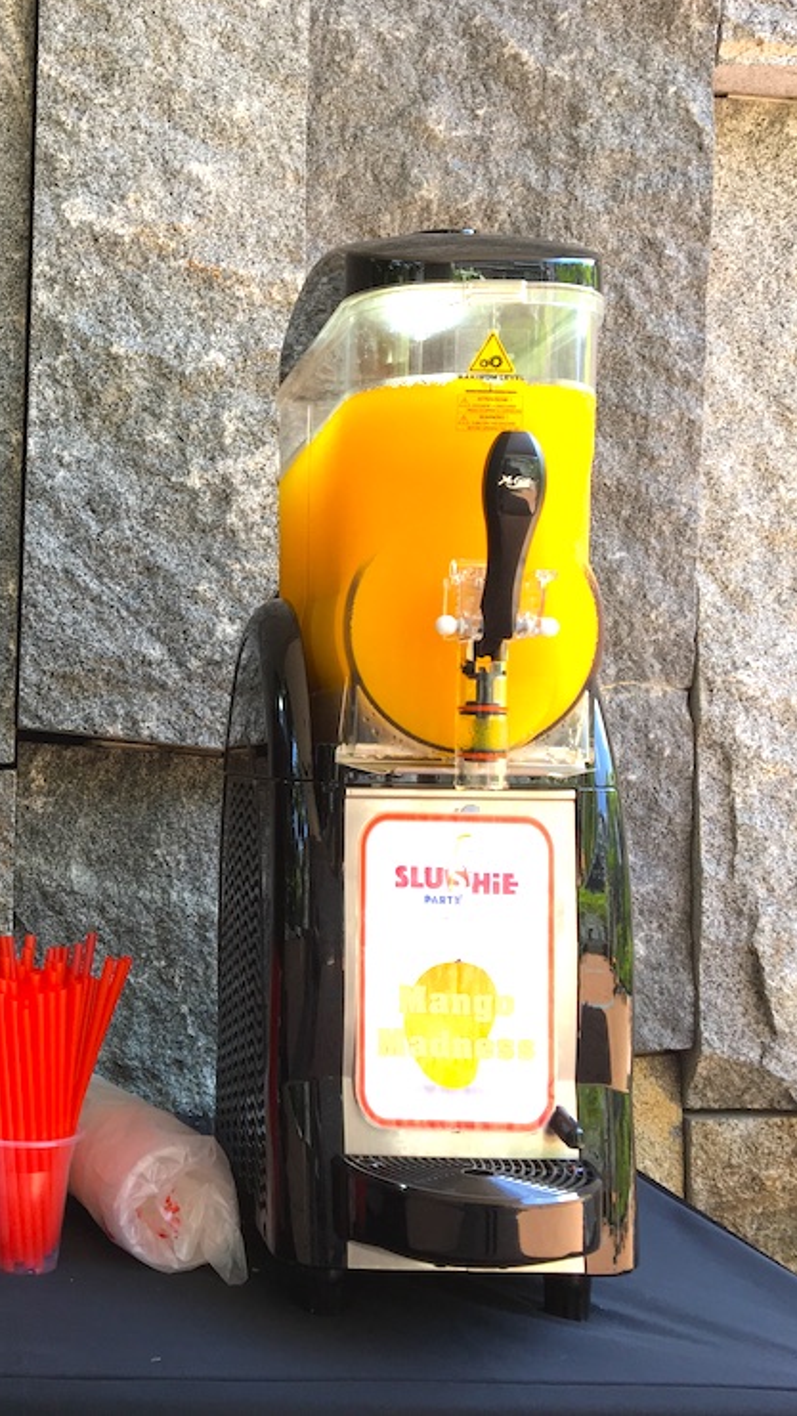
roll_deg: -1.6
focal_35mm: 43
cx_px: 40
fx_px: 1615
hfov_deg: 26.5
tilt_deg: +3.2
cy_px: 696
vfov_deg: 47.4
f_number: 2.2
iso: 40
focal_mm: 4.15
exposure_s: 1/100
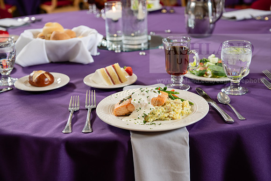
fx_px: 422
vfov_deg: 24.2
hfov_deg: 35.6
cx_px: 136
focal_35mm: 56
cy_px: 90
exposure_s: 1/160
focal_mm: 56
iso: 400
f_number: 4
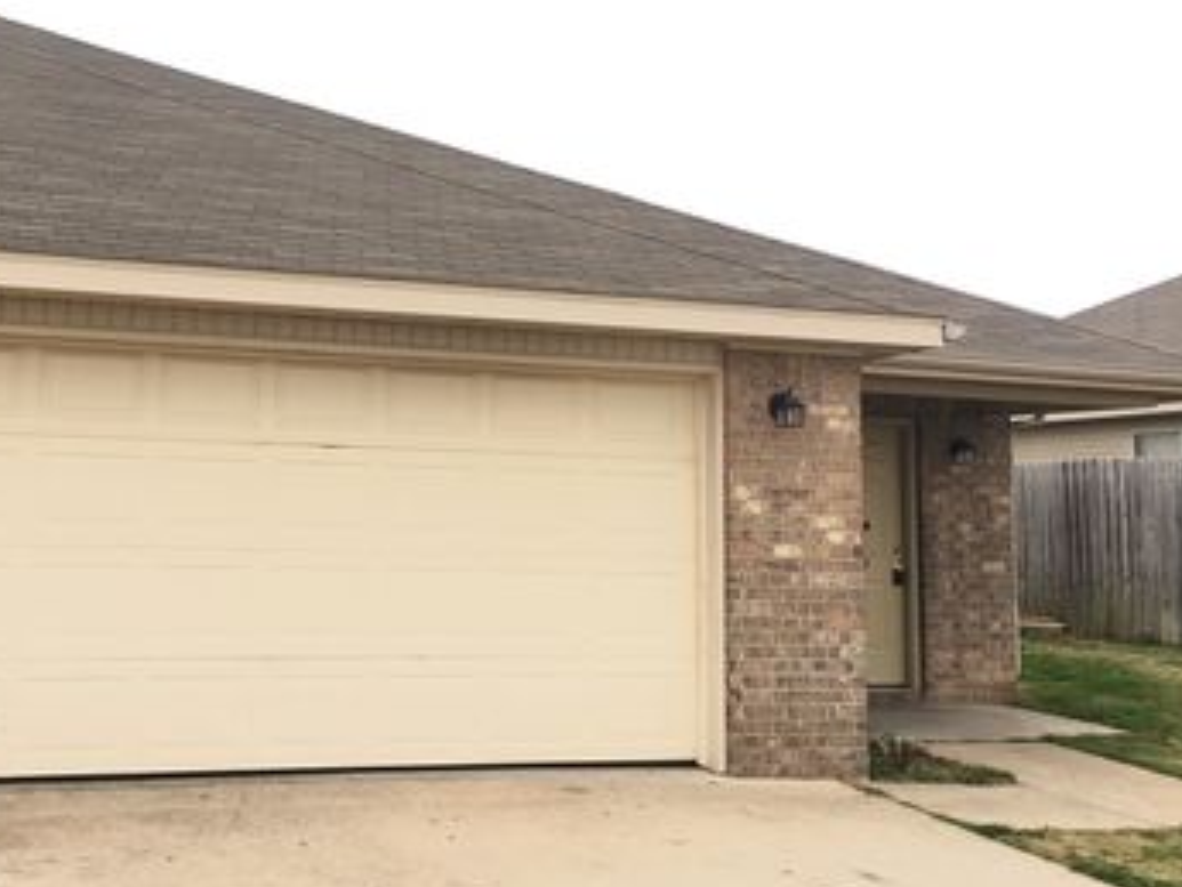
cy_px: 337
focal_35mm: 42
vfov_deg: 34.2
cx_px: 425
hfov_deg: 44.3
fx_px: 1435
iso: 25
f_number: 2.2
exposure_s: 1/120
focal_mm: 4.15
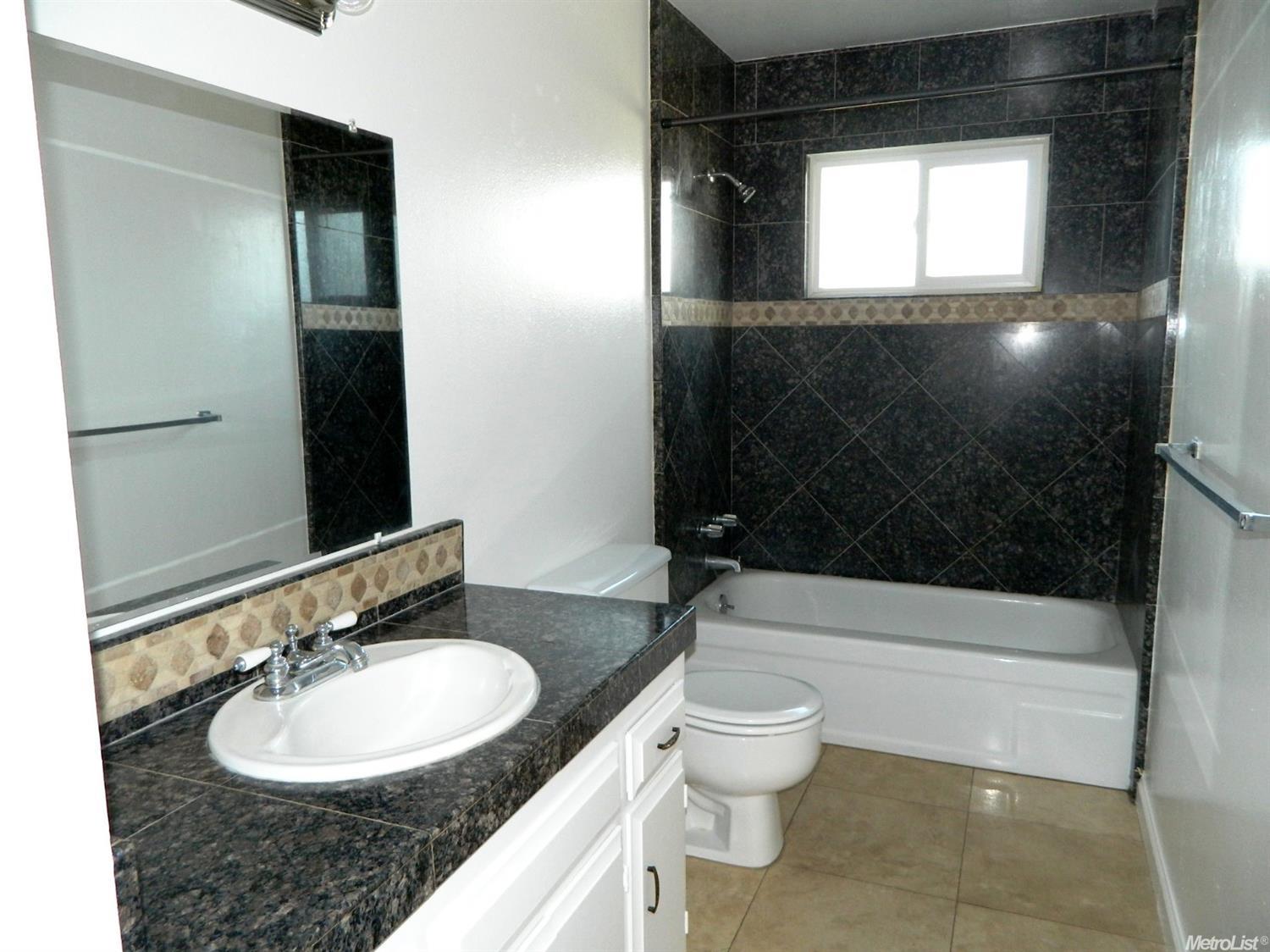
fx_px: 917
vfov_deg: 54.9
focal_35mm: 25
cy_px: 476
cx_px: 635
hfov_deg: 69.4
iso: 200
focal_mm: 4.5
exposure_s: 1/30
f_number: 3.1
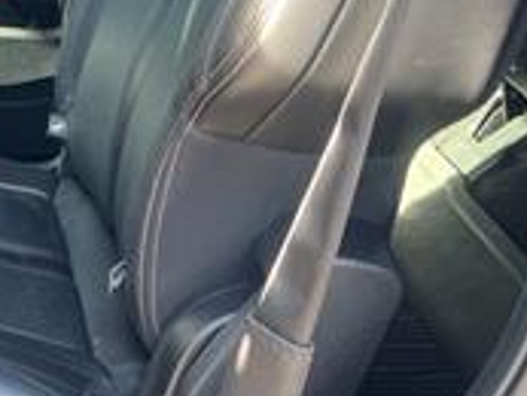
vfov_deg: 15.2
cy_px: 24
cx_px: -125
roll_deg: +1.9
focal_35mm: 96
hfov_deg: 19.1
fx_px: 1463
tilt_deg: -17.5
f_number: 1.5
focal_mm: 5.7
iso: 100
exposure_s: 1/121
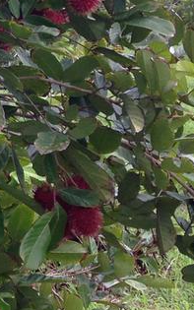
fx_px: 1353
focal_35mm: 160
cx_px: -280
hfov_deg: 7.6
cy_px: 43
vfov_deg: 13.0
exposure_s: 1/382
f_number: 2.4
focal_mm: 4.12
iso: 50
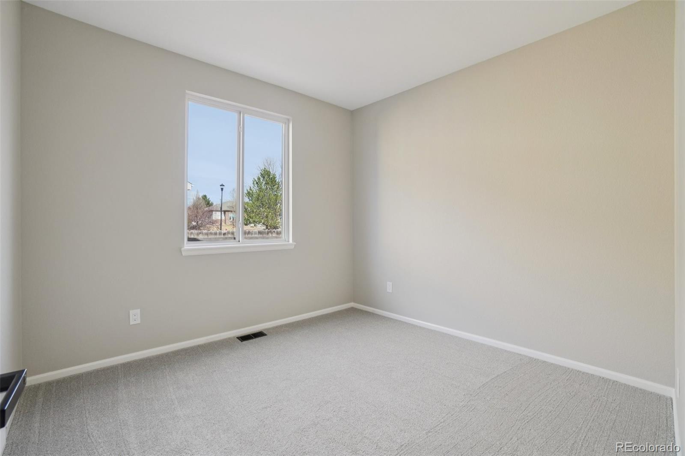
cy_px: 228
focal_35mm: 15
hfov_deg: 100.4
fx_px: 285
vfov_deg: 77.3
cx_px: 342
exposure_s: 1/50
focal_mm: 10
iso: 400
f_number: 8
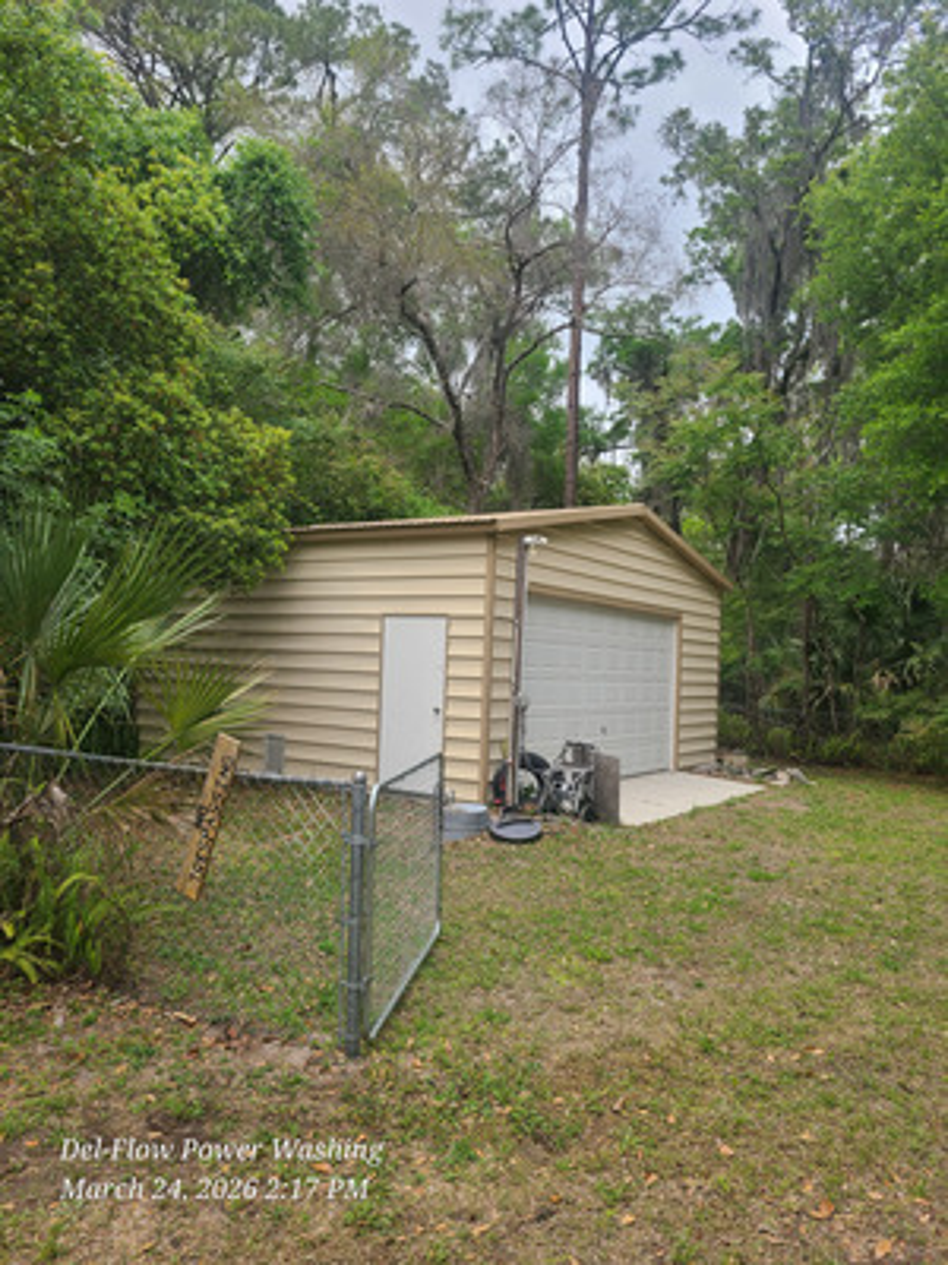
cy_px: 632
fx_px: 949
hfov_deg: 53.1
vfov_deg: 67.3
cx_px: 474
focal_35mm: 26
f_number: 1.8
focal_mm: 5.4
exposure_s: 1/1024
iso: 40
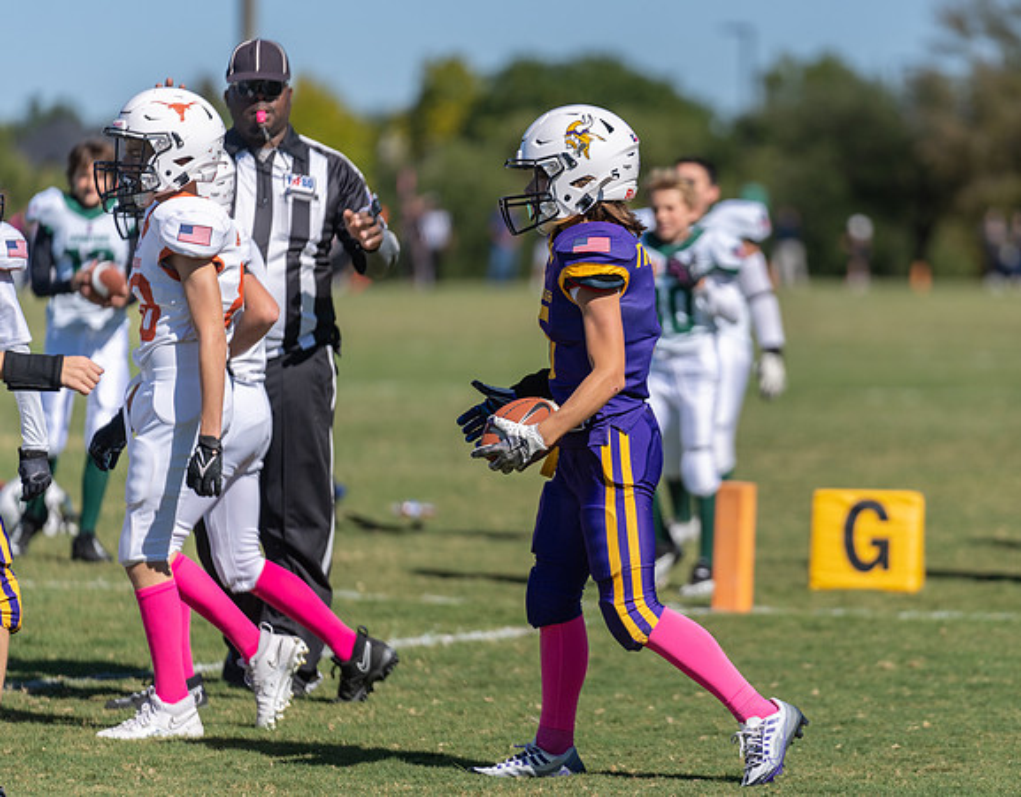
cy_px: 391
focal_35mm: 252
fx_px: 7539
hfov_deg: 7.7
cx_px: 659
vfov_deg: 6.0
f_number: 2.8
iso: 100
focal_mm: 200
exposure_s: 1/3200
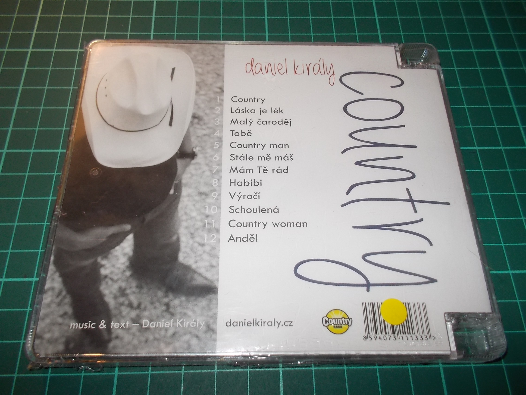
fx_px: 441
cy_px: 198
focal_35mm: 29
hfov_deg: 61.7
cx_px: 263
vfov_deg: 48.2
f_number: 3.3
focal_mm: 4.1
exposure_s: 1/30
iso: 200
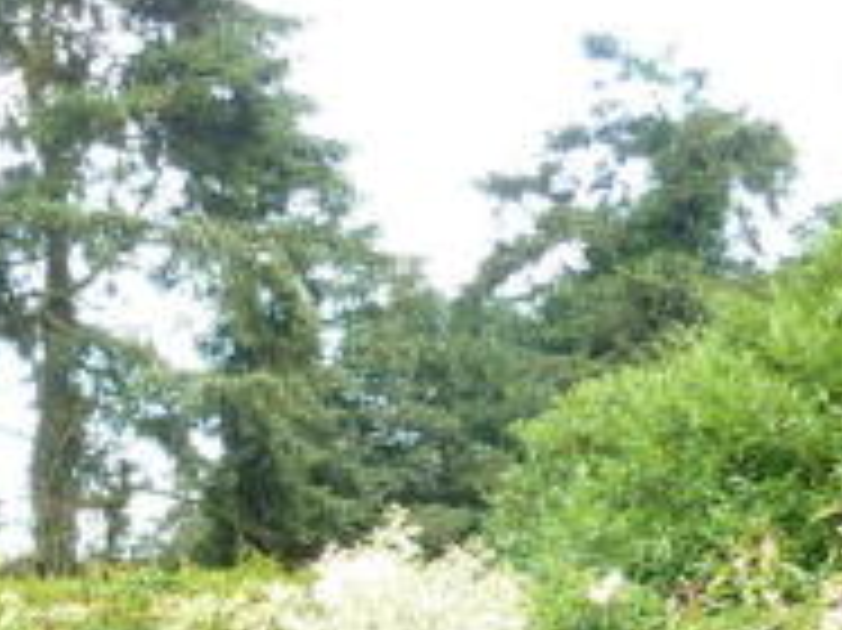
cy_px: 970
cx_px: 70
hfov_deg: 25.1
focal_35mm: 75
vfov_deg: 17.5
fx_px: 1823
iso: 125
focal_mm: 4.3
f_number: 3.3
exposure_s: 1/60
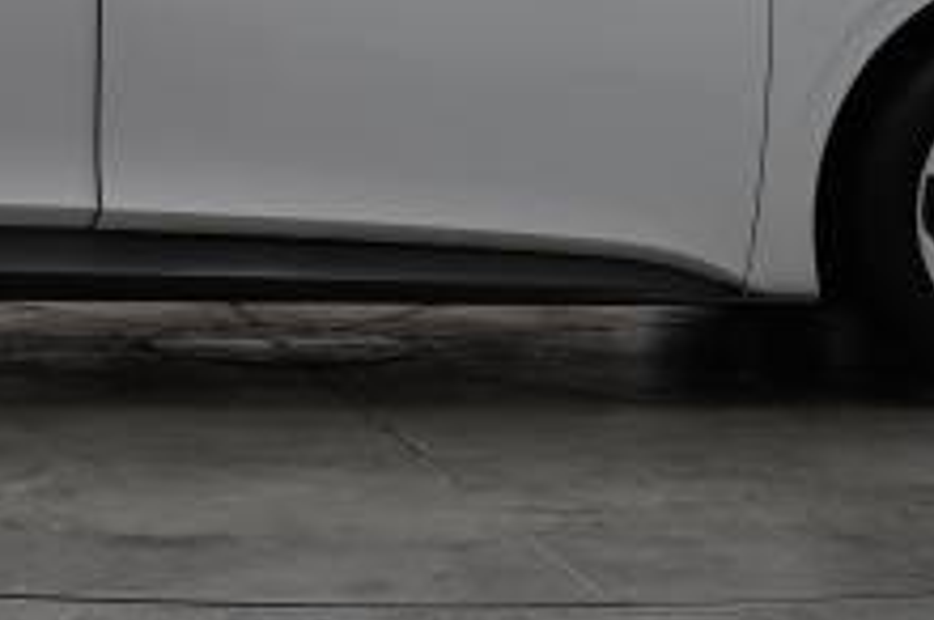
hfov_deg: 15.3
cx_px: 161
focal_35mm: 133
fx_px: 3447
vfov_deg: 10.1
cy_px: -123
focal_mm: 45.7
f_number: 4
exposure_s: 1/160
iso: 800
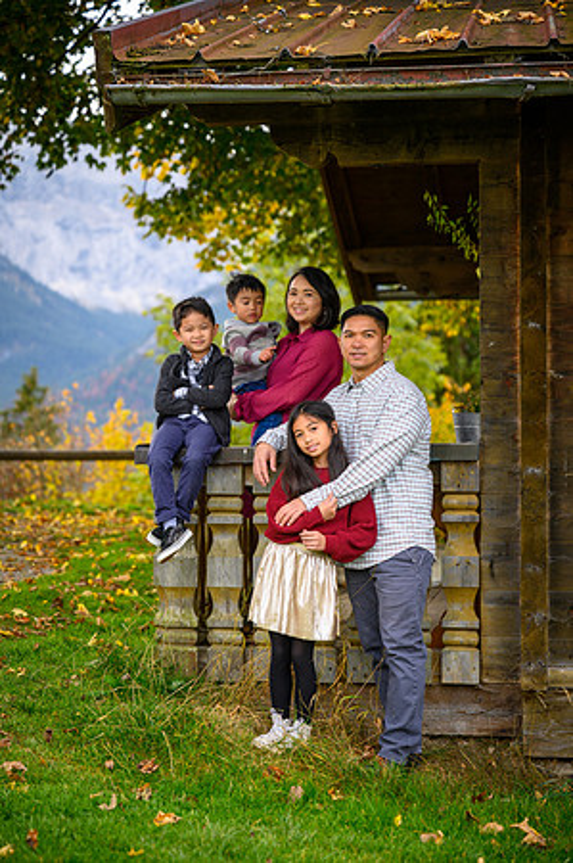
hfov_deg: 19.4
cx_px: 286
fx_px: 1675
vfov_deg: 28.9
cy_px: 432
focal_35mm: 70
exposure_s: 1/1000
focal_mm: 70
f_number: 2.8
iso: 250
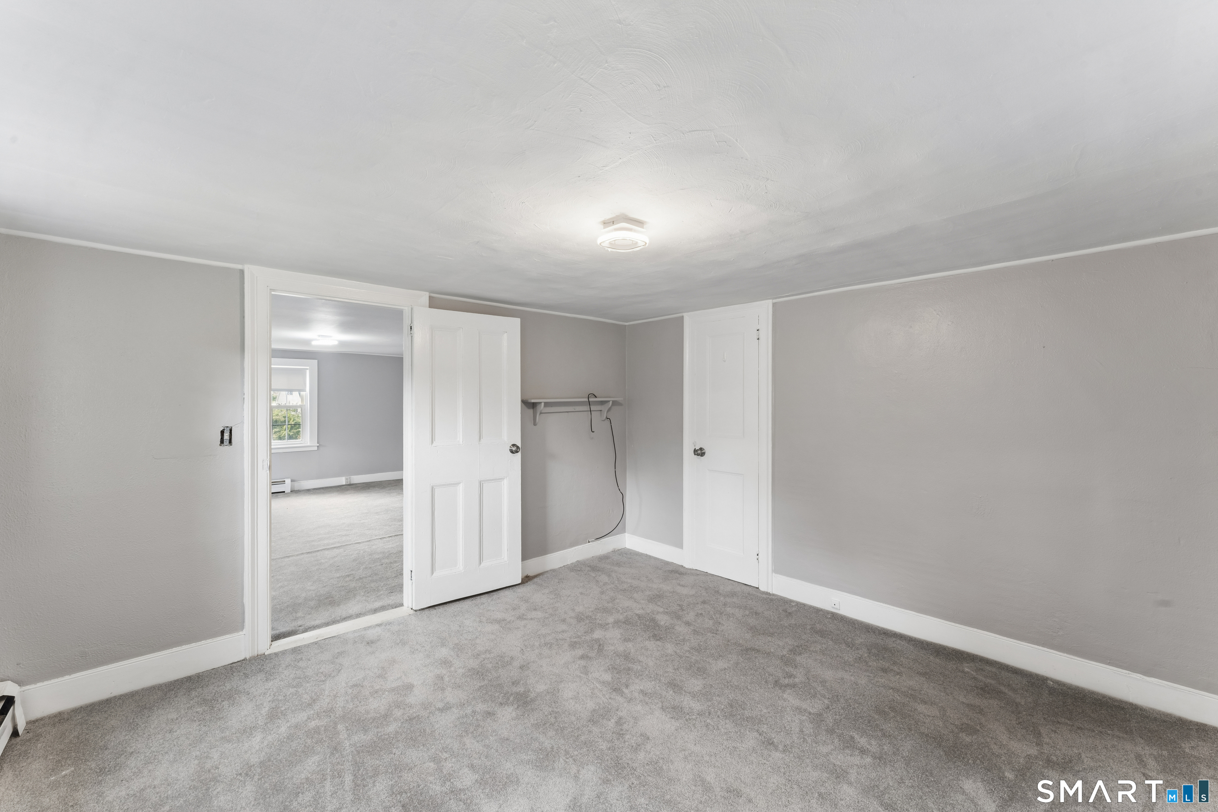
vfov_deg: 81.2
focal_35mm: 14
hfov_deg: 104.3
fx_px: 474
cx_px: 609
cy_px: 406
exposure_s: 1/4
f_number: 13
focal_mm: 14
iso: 400
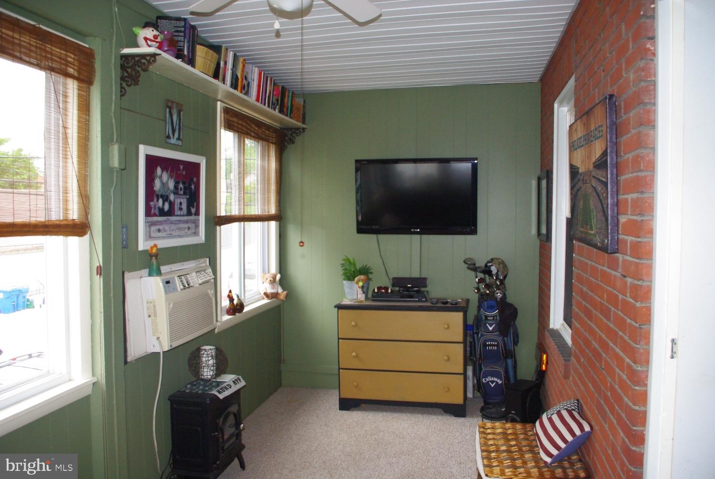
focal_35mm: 27
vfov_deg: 48.0
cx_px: 358
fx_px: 537
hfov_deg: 67.3
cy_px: 240
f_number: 4
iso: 800
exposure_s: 1/30
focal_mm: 18
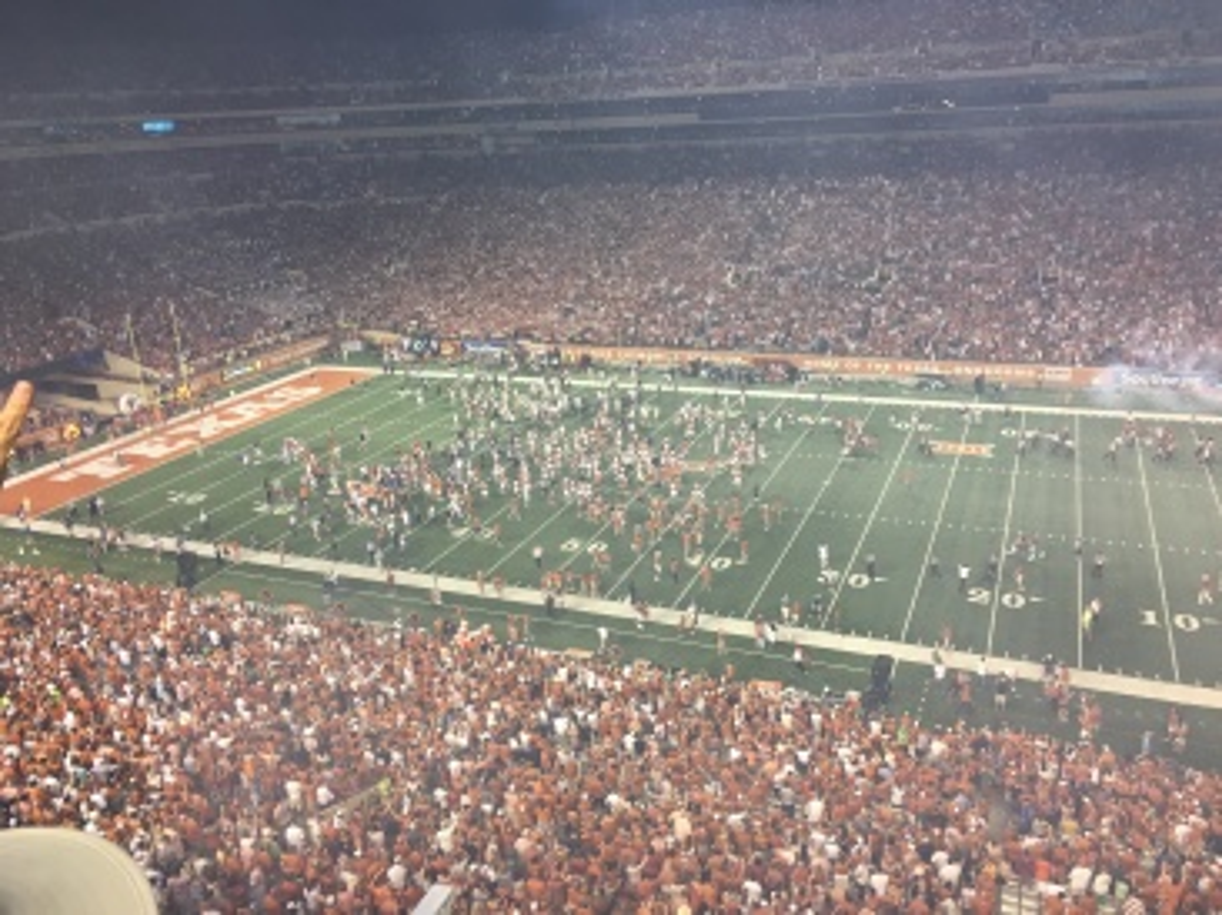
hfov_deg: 61.7
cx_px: 611
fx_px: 1023
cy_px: 458
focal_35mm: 29
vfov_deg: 48.2
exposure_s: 1/30
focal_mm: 4.15
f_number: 2.2
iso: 40
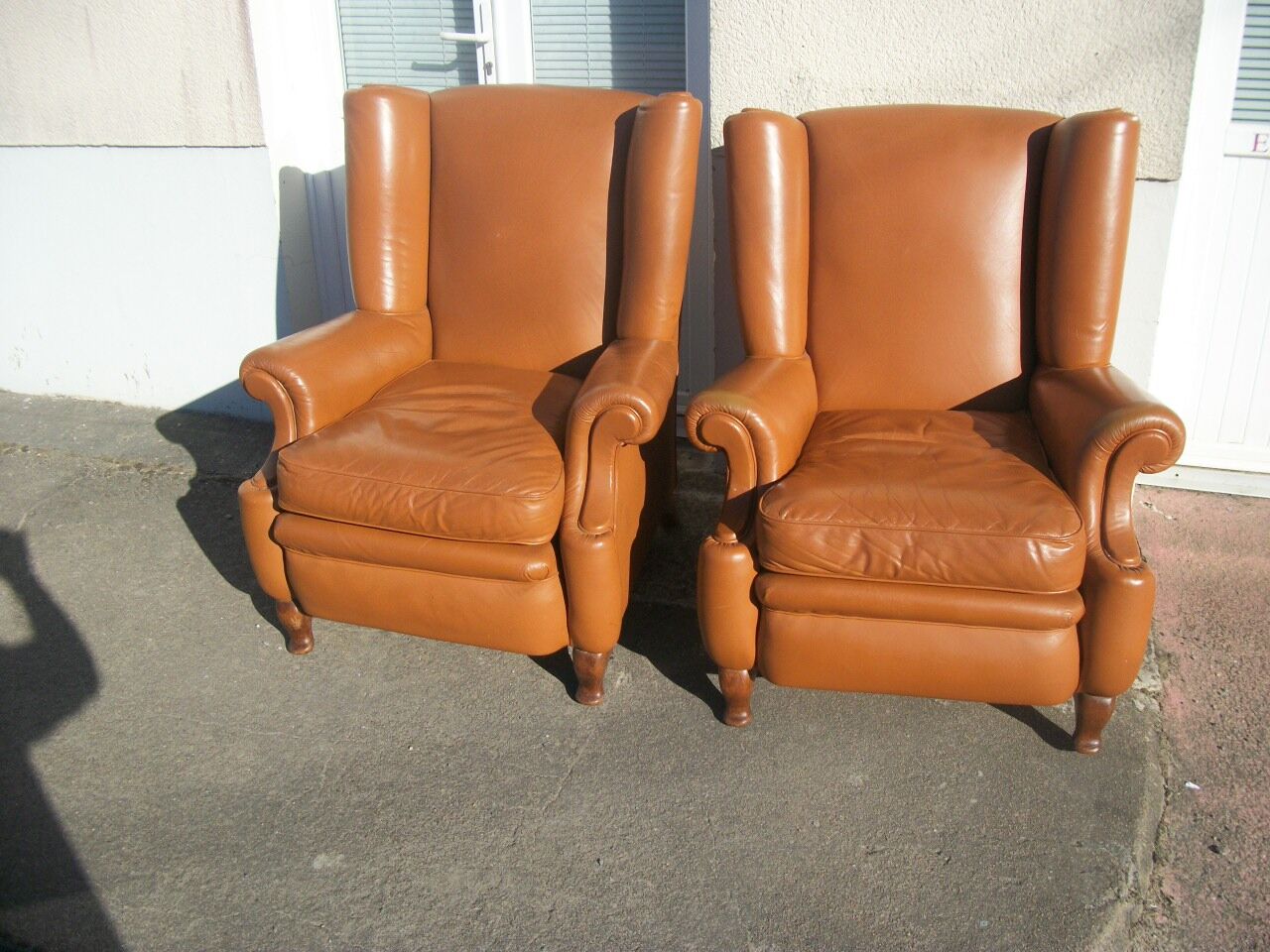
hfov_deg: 56.8
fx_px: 1174
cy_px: 476
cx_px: 635
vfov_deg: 44.2
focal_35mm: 32
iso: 80
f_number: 8.8
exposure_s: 1/200
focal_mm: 5.7
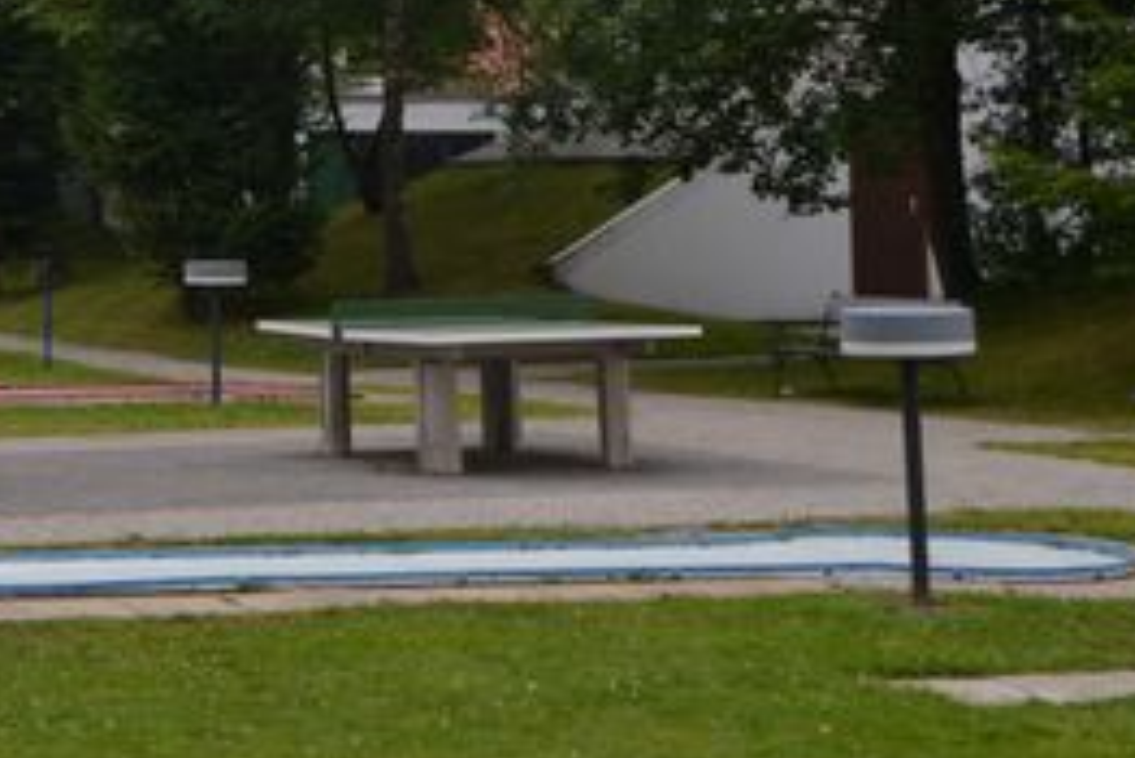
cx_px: -139
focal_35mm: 103
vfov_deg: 13.0
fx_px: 3249
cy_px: -91
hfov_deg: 19.0
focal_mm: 30
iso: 100
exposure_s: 1/200
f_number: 5.6
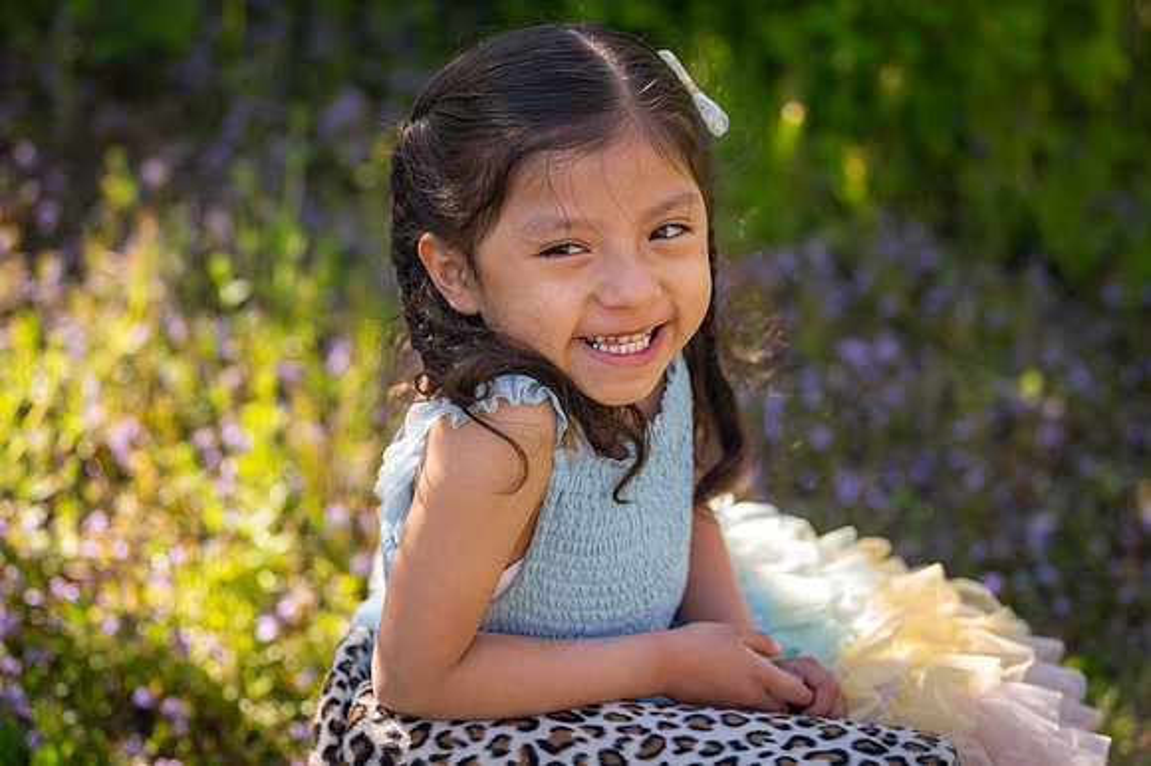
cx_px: 576
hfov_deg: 20.0
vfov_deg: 13.4
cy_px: 383
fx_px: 3259
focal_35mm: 102
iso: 400
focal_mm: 102
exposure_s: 1/800
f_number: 3.5
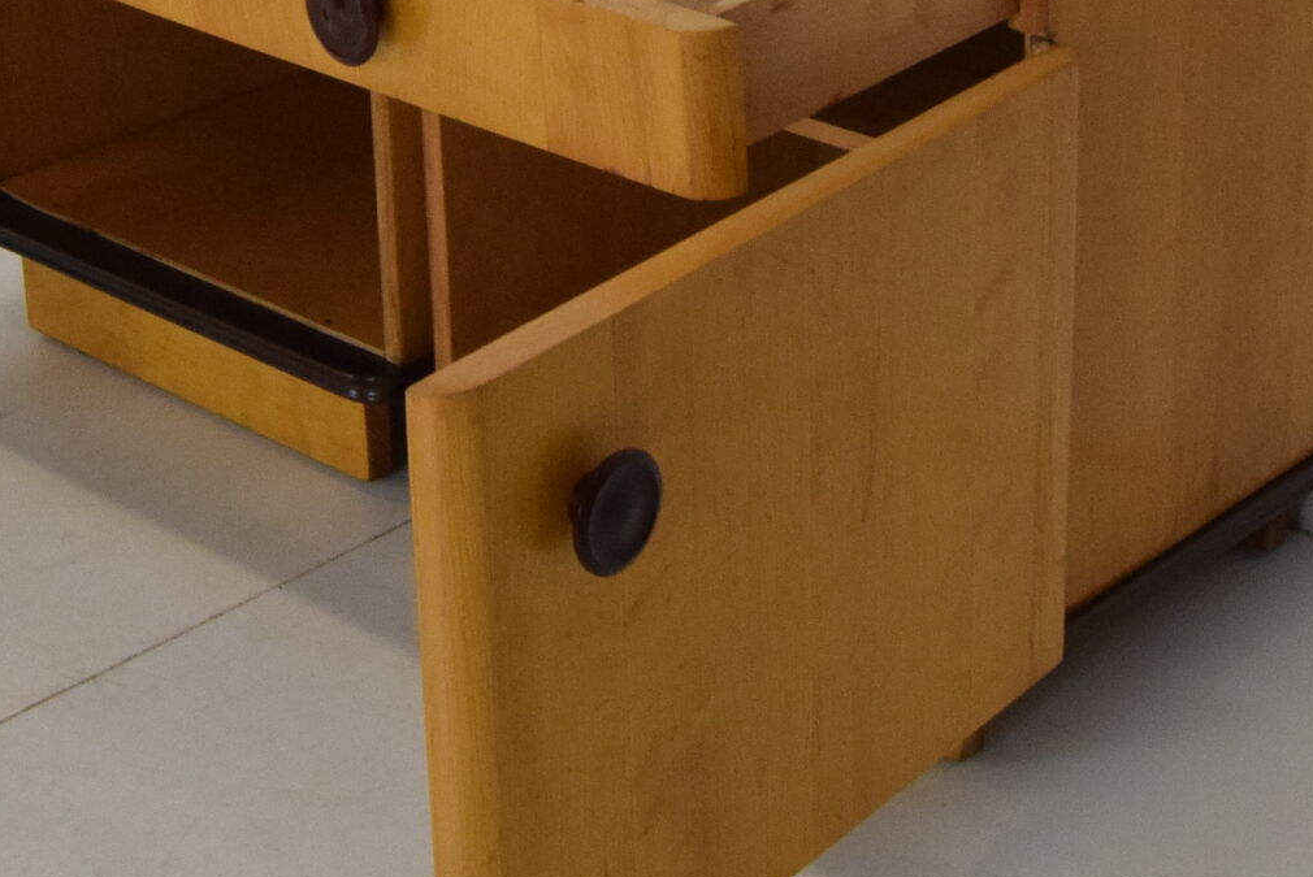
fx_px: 2920
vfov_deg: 16.8
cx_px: 486
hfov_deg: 25.3
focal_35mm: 80
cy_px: 43
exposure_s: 1/100
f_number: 13
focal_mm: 18
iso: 1600
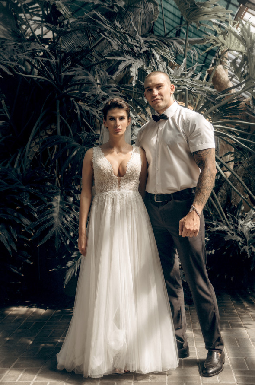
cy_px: 192
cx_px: 128
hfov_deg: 27.9
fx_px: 512
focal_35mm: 48
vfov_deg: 41.2
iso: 100
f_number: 2.8
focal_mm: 32
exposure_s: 1/640
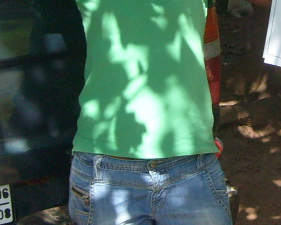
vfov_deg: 12.0
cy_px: 53
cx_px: 252
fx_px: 1065
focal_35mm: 128
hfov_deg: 14.9
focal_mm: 5.8
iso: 80
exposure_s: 1/60
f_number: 7.1
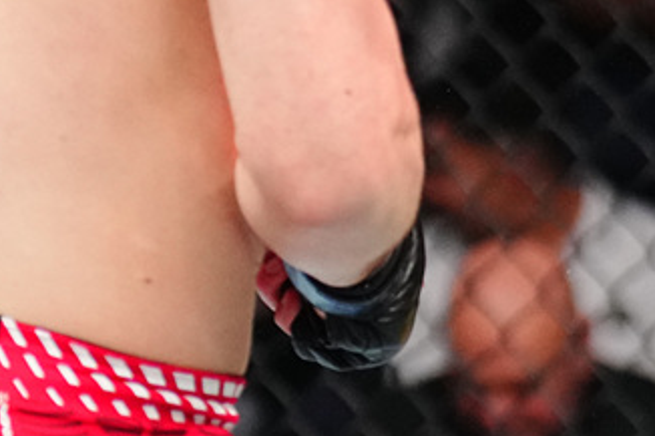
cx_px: 669
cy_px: -163
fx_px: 6092
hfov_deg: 6.1
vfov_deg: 4.1
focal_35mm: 335
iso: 4000
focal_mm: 101
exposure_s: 1/1600
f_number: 2.8
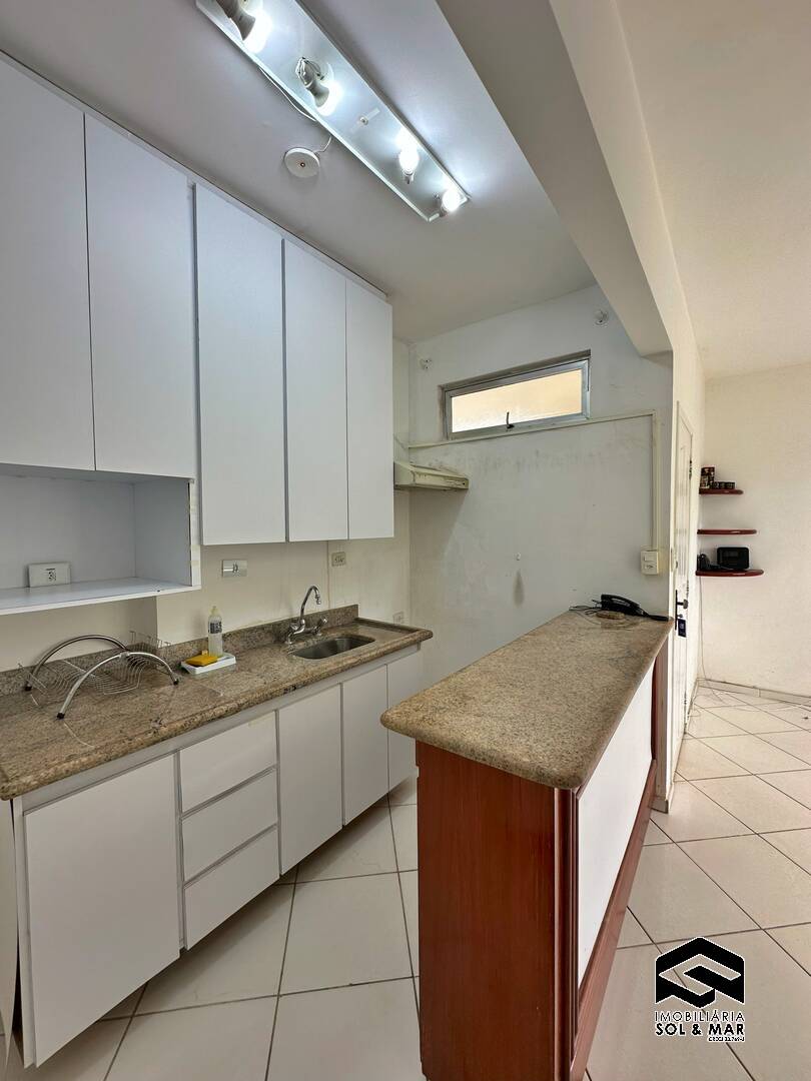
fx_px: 437
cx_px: 406
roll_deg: +0.0
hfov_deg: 85.7
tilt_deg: -1.6
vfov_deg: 102.1
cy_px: 540
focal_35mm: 14
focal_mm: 2.22
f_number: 2.2
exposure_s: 1/120
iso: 64
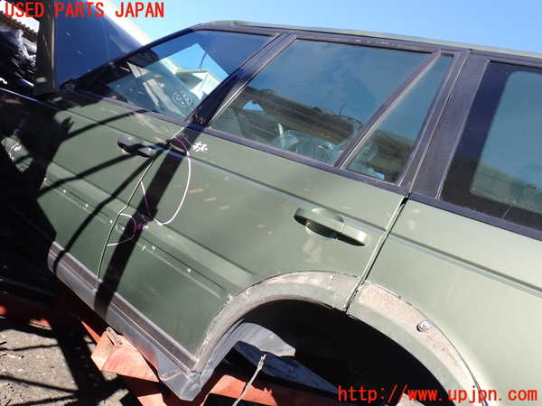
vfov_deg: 46.8
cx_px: 271
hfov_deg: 60.0
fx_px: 470
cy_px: 203
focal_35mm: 30
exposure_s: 1/400
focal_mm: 5.4
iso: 100
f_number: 3.2
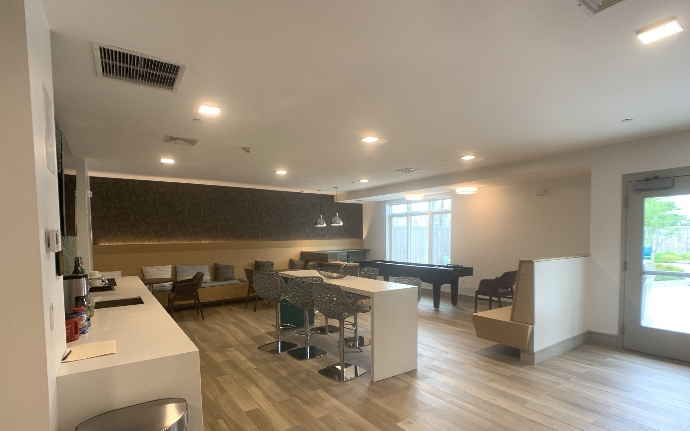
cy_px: 260
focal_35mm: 28
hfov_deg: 66.5
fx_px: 527
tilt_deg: -2.6
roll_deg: +0.2
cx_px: 341
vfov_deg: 44.3
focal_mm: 4.25
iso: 100
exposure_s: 1/120
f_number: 1.8
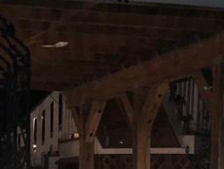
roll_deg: -1.2
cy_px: 189
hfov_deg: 14.6
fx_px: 861
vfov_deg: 11.0
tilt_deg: +0.4
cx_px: -2
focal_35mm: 133
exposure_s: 1/30
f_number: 2.4
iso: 320
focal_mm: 6
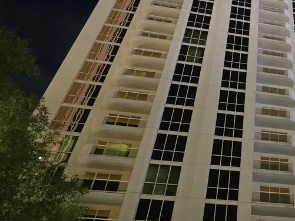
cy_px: 30
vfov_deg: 29.8
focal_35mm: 47
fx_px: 401
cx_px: 296
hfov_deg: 36.3
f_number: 1.7
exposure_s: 1/24
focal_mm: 6.3
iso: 1250
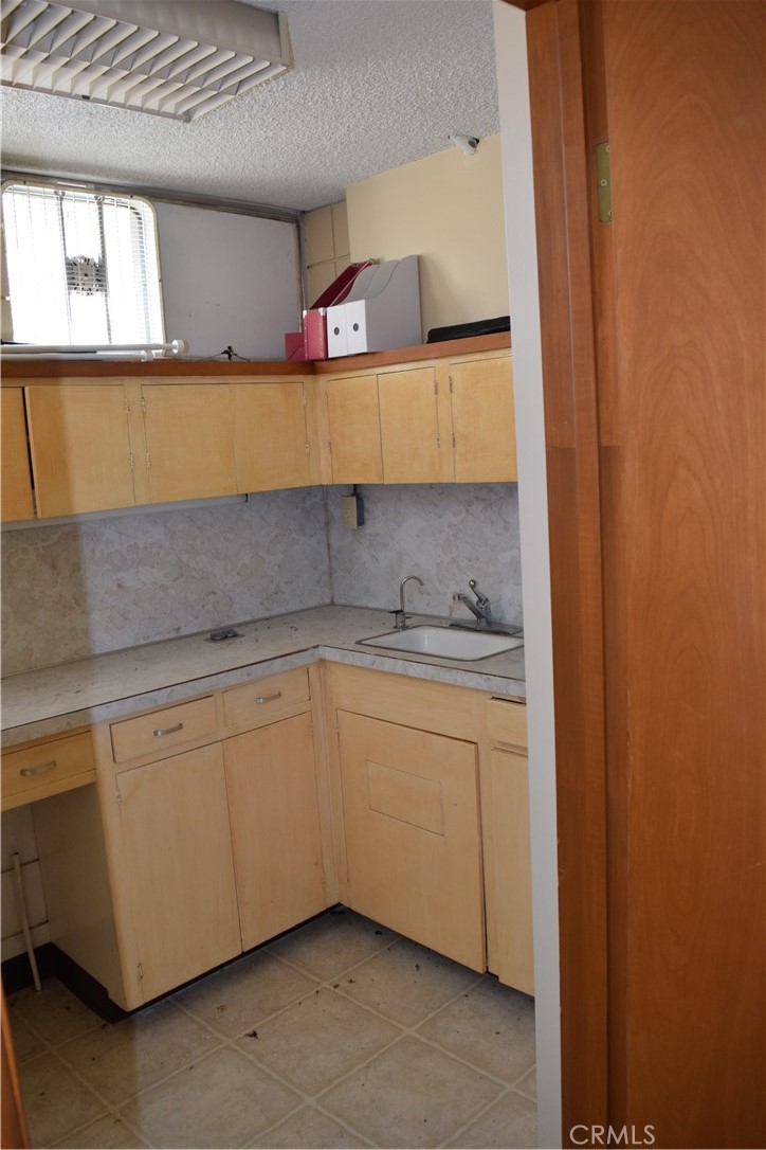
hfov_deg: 47.9
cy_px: 575
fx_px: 862
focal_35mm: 27
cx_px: 383
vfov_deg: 67.4
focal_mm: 18
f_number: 5
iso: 800
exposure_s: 1/100
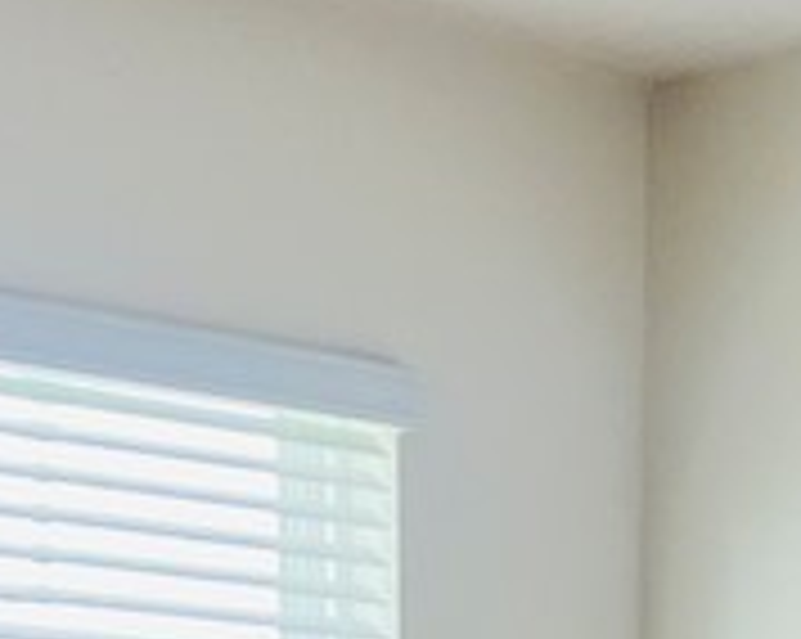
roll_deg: -0.5
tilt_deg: -7.2
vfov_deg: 9.6
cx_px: 608
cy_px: 1408
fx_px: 3457
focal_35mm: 146
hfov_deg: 13.2
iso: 125
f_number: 1.5
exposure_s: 1/121
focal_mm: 5.7
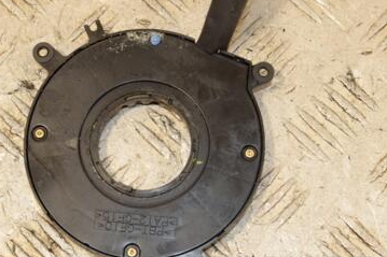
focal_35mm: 113
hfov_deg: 18.1
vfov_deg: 12.1
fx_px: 1212
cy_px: 130
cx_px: 154
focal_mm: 45
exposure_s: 1/200
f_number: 9
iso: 800
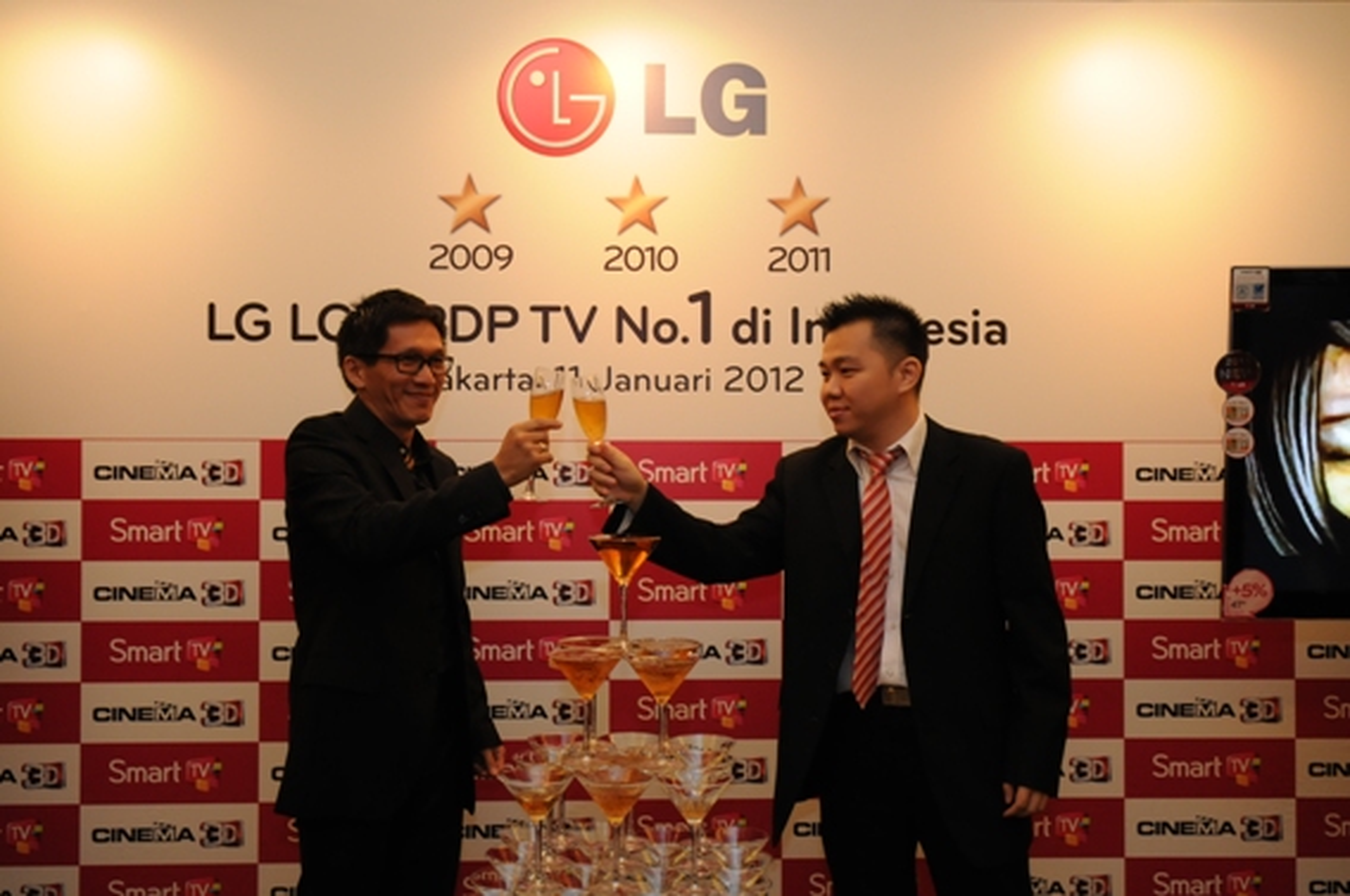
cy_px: 448
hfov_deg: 53.2
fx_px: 1348
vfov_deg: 36.8
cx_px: 675
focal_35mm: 36
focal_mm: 24
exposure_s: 1/80
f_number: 3.5
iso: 1000
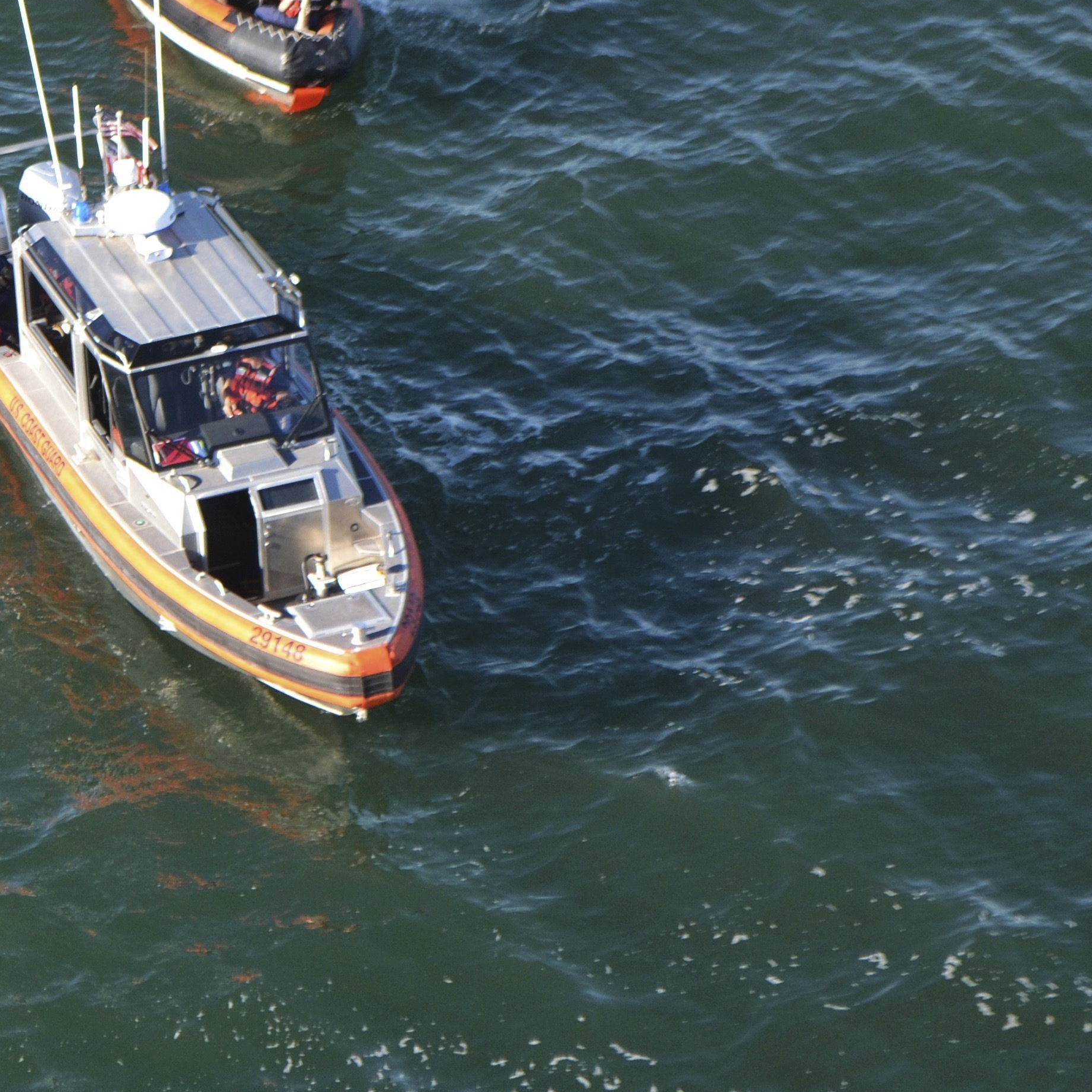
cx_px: -86
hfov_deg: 9.8
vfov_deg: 9.9
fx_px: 6284
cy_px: 412
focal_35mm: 176
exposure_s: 1/500
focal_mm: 55
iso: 400
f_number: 5.6
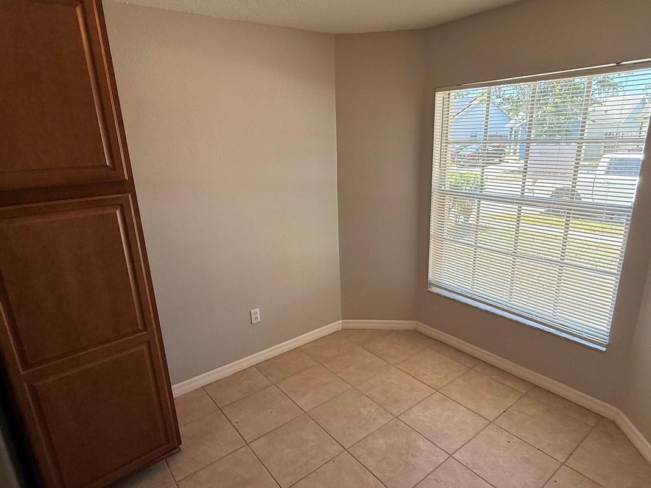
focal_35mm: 21
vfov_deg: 63.4
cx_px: 339
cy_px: 253
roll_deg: +0.7
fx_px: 395
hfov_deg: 79.0
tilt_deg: -16.8
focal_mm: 2.22
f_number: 2.2
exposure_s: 1/154
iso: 64
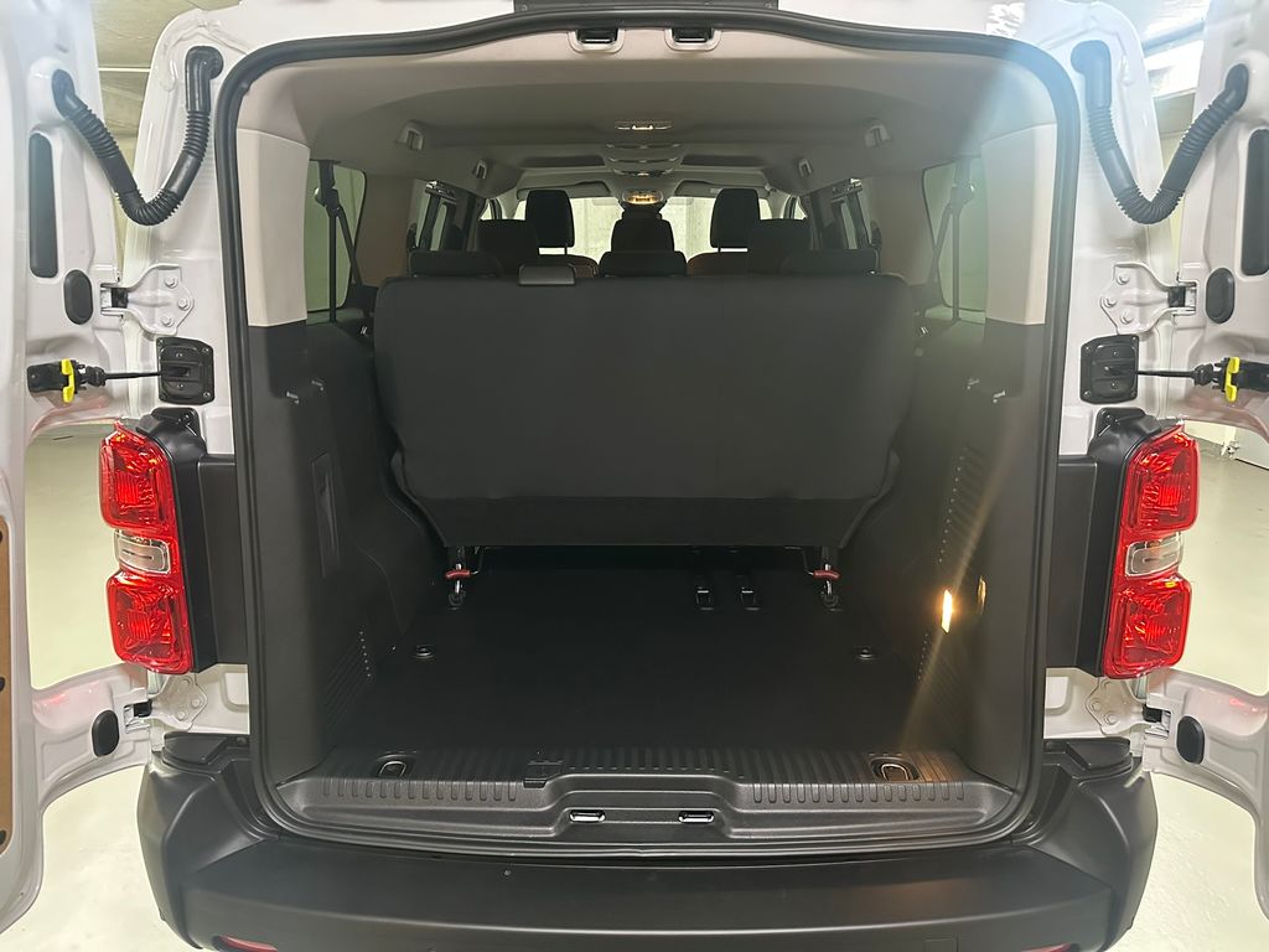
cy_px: 476
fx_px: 880
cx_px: 634
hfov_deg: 71.6
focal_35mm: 24
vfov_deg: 56.8
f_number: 1.78
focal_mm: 6.86
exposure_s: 1/33
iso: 1000
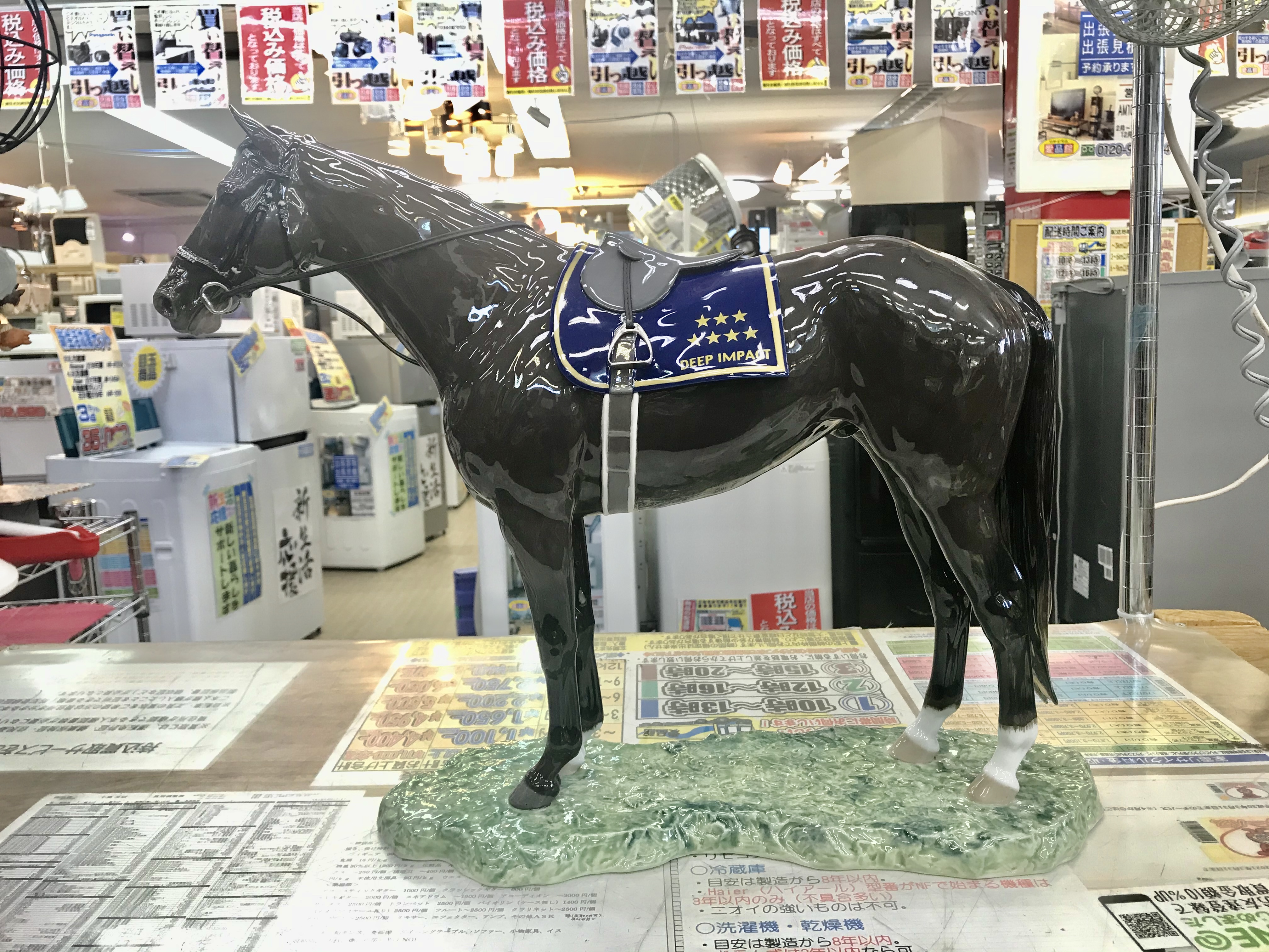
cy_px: 476
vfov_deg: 49.7
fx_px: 1026
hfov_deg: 63.4
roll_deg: +1.0
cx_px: 634
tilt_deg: -6.9
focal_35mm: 28
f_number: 1.8
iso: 25
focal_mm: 3.99
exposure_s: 1/33
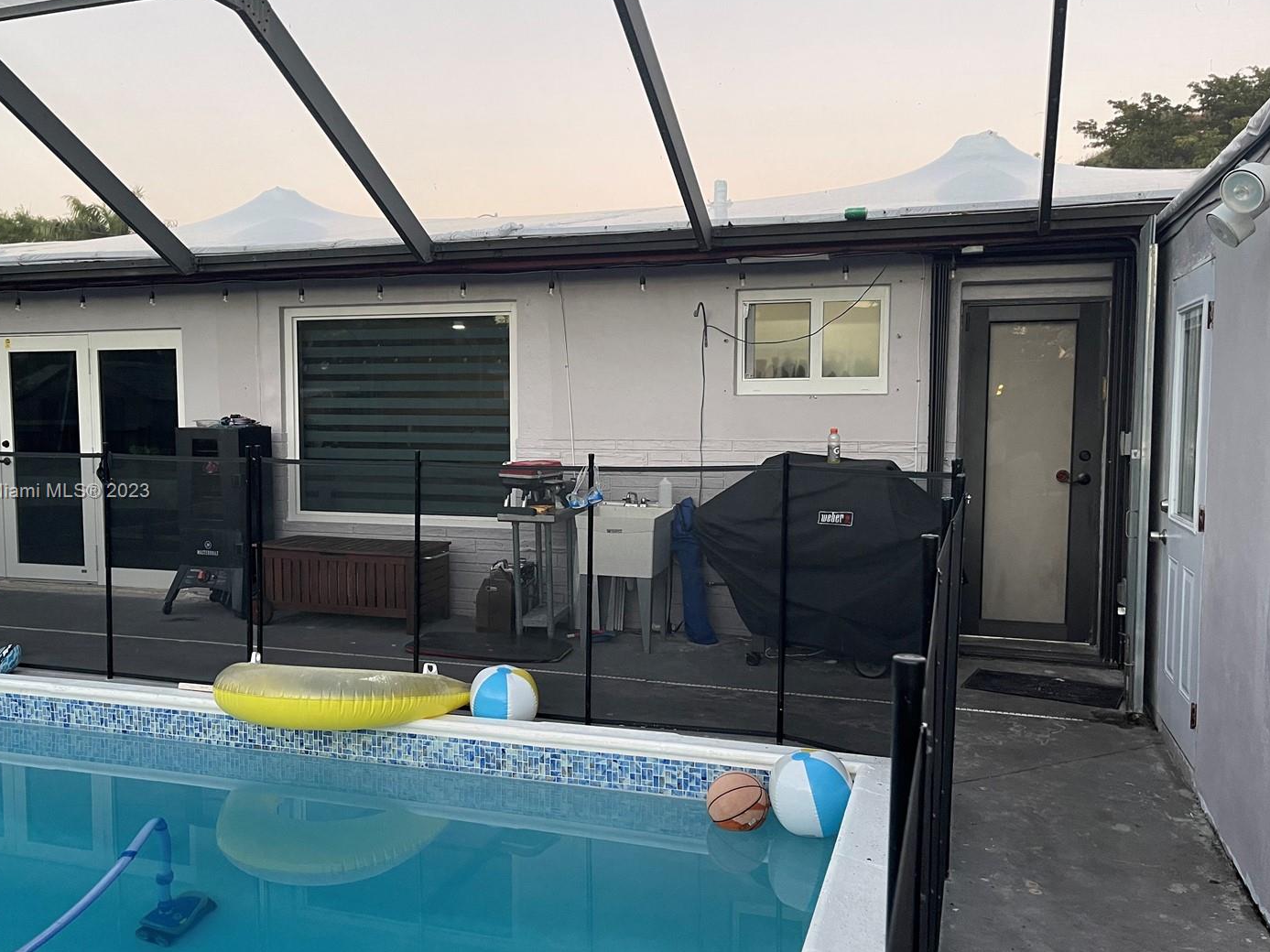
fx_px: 1101
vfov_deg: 46.8
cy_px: 492
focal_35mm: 30
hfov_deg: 59.9
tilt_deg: -5.1
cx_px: 590
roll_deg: -0.3
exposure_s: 1/71
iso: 125
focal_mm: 5.1
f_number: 1.6
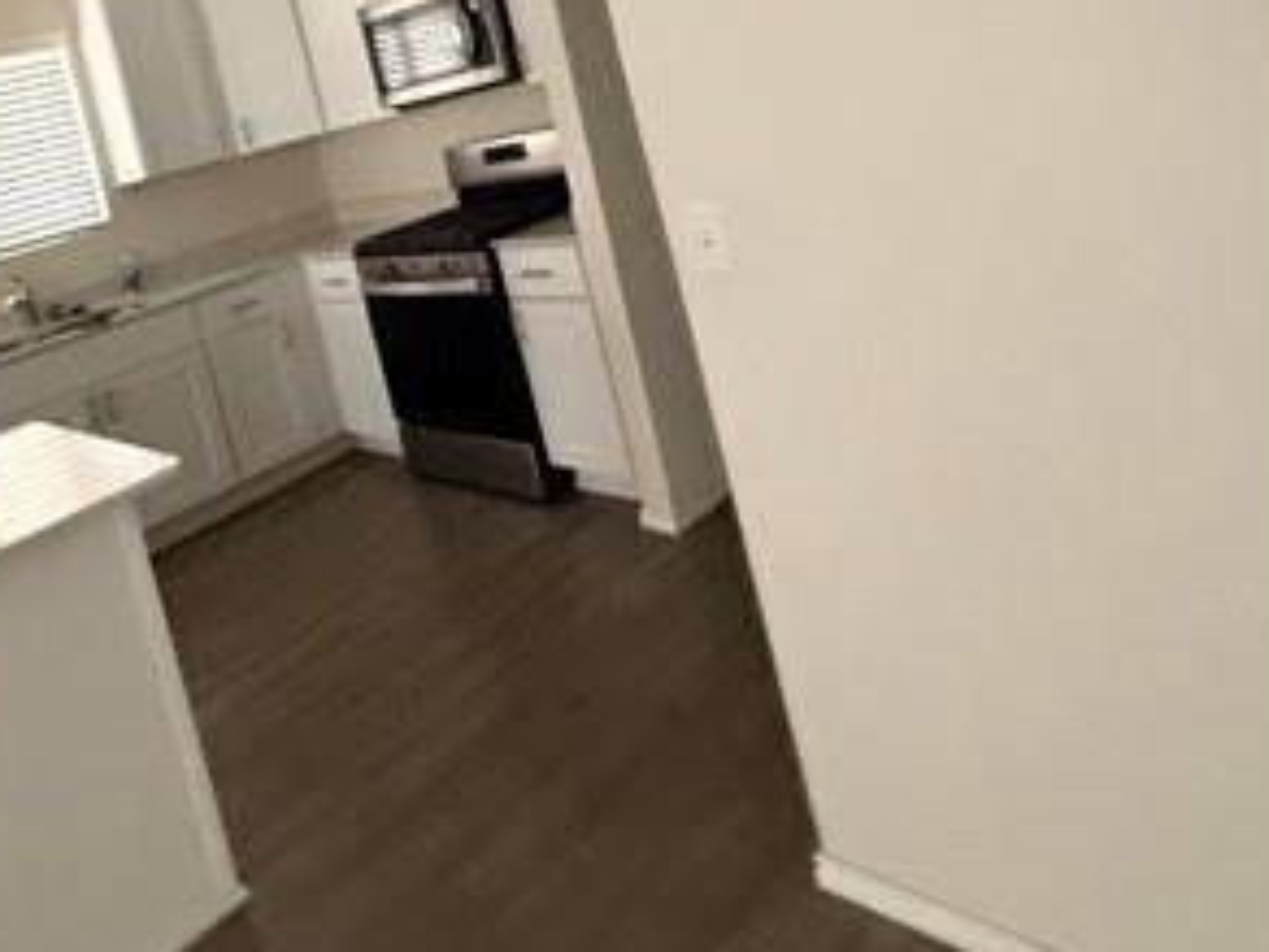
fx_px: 1063
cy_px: 107
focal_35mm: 29
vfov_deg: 44.2
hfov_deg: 60.9
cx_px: 487
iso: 800
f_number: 2.2
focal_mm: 2.22
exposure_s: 1/60
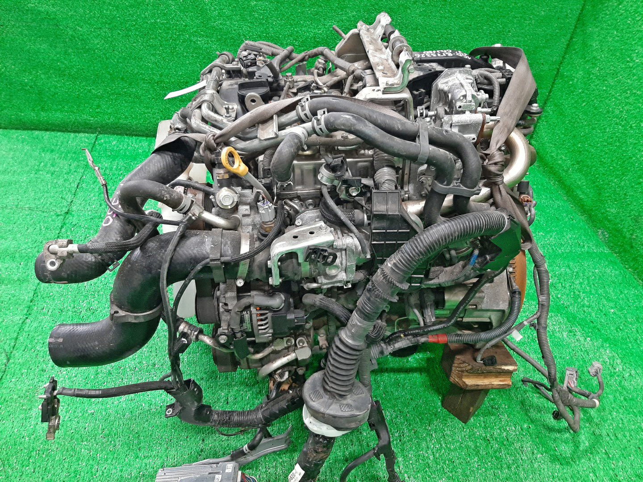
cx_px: 322
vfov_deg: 53.1
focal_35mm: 26
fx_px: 483
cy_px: 241
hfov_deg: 67.3
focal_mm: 3.93
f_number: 1.7
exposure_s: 1/50
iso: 195
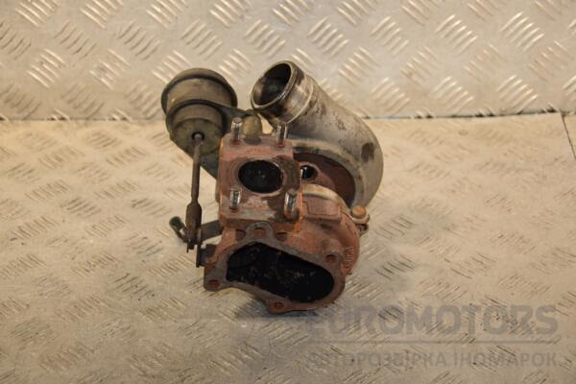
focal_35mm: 78
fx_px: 1248
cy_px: 192
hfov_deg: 26.0
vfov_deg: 17.5
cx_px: 288
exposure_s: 1/200
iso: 800
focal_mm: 52
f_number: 5
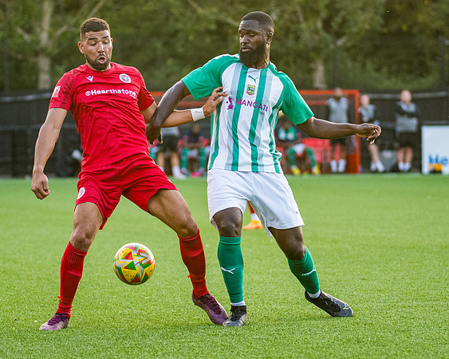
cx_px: 234
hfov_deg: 8.1
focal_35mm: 240
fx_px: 3189
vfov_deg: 6.4
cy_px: 163
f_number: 2.8
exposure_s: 1/1000
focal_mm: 120
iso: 1250
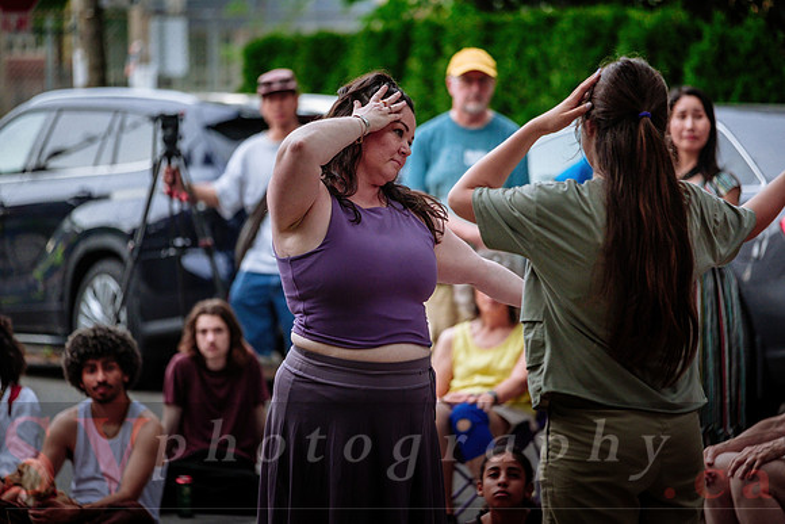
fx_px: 4580
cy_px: 262
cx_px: 392
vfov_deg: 6.5
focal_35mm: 210
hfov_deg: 9.8
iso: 1600
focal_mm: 140
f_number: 2.8
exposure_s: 1/250
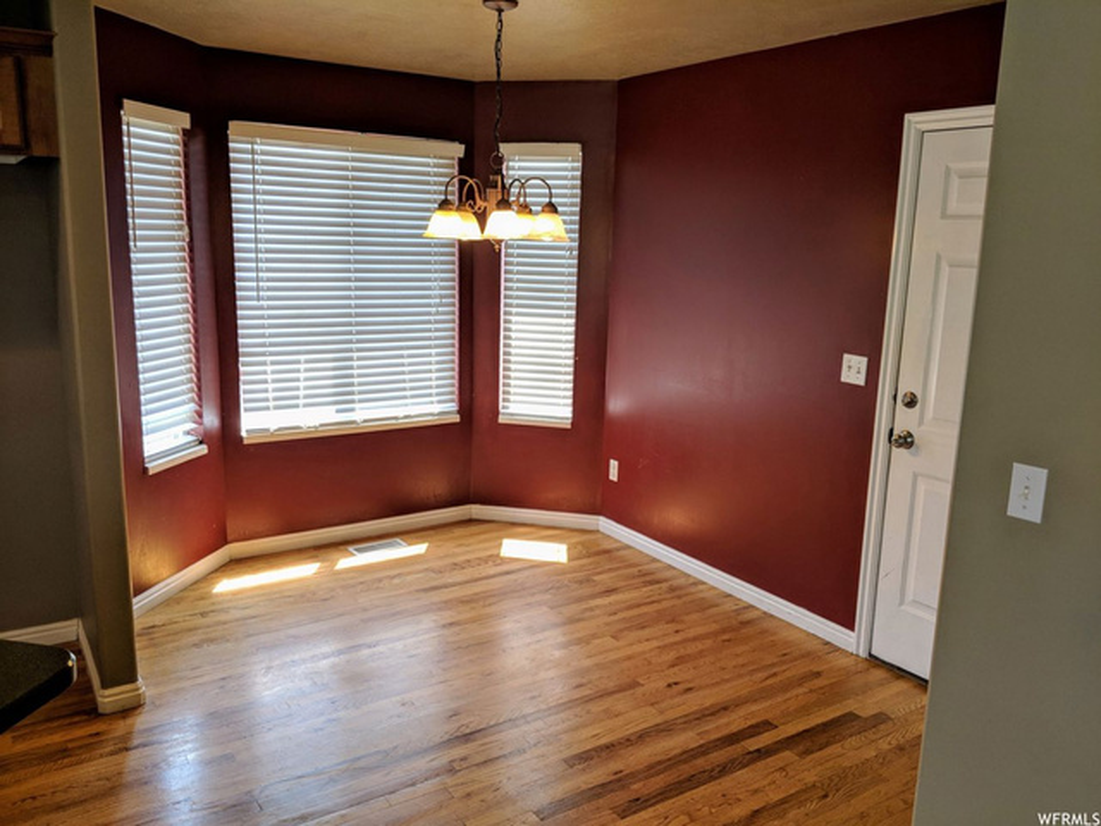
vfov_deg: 51.4
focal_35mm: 27
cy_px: 413
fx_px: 859
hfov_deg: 65.3
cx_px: 550
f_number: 1.8
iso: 52
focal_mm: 4.44
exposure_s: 1/120
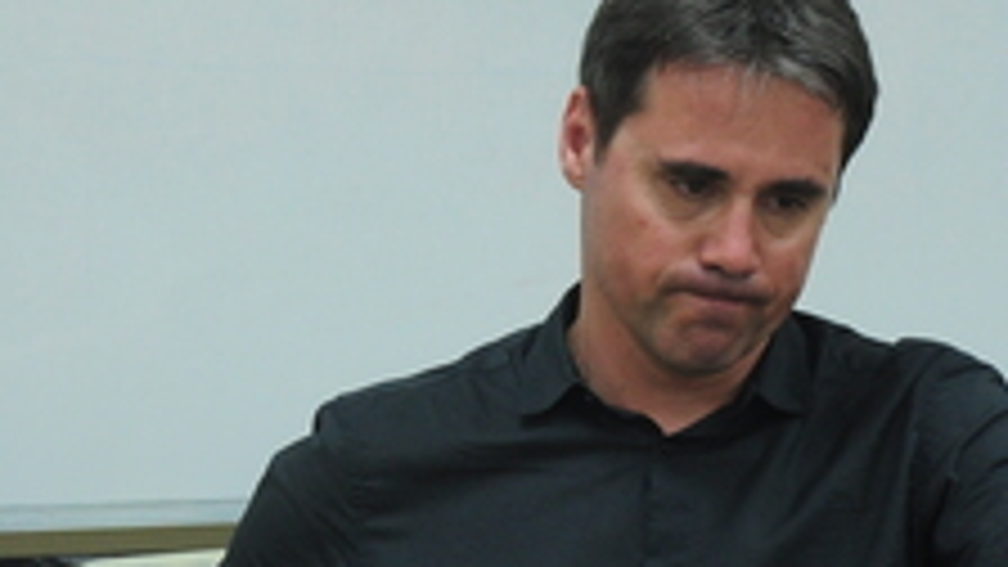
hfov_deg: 4.9
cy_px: 380
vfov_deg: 2.7
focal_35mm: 442
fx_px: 11814
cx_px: 387
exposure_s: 1/40
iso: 500
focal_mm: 90
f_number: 5.6
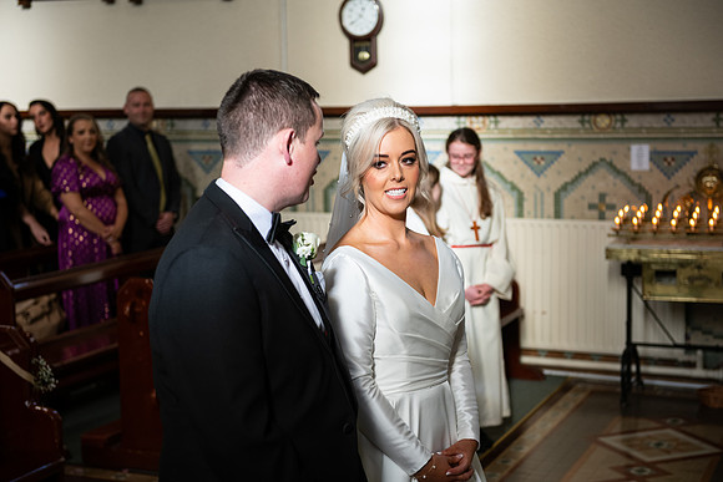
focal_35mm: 60
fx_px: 1205
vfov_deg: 22.6
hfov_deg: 33.4
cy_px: 241
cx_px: 362
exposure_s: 1/400
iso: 500
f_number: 3.5
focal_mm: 60
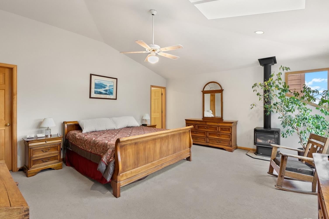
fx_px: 155
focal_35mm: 17
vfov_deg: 70.4
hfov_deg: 93.3
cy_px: 109
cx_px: 164
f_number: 8
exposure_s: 1/2.5
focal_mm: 16
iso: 640
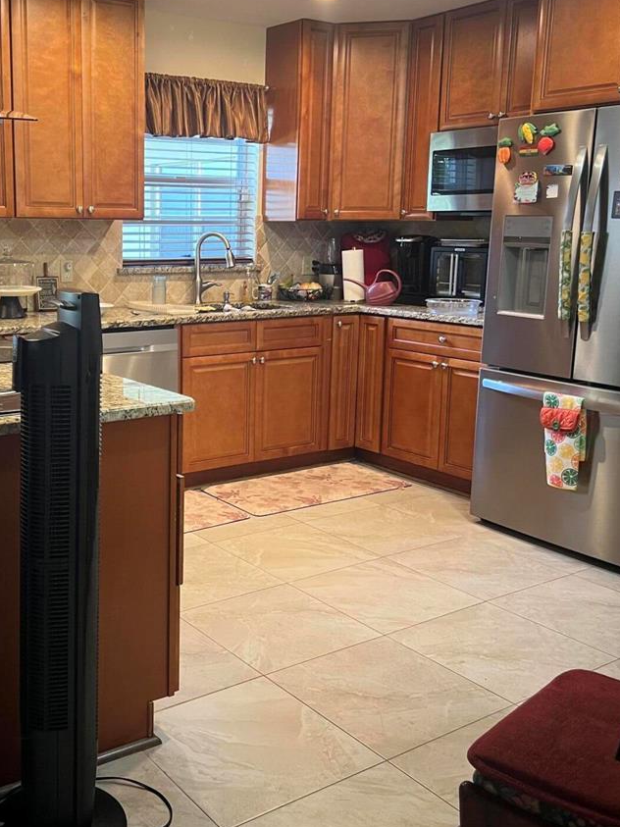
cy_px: 370
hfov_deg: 38.1
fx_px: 884
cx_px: 187
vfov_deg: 50.1
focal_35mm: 37
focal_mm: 5.7
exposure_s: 1/60
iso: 125
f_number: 1.5
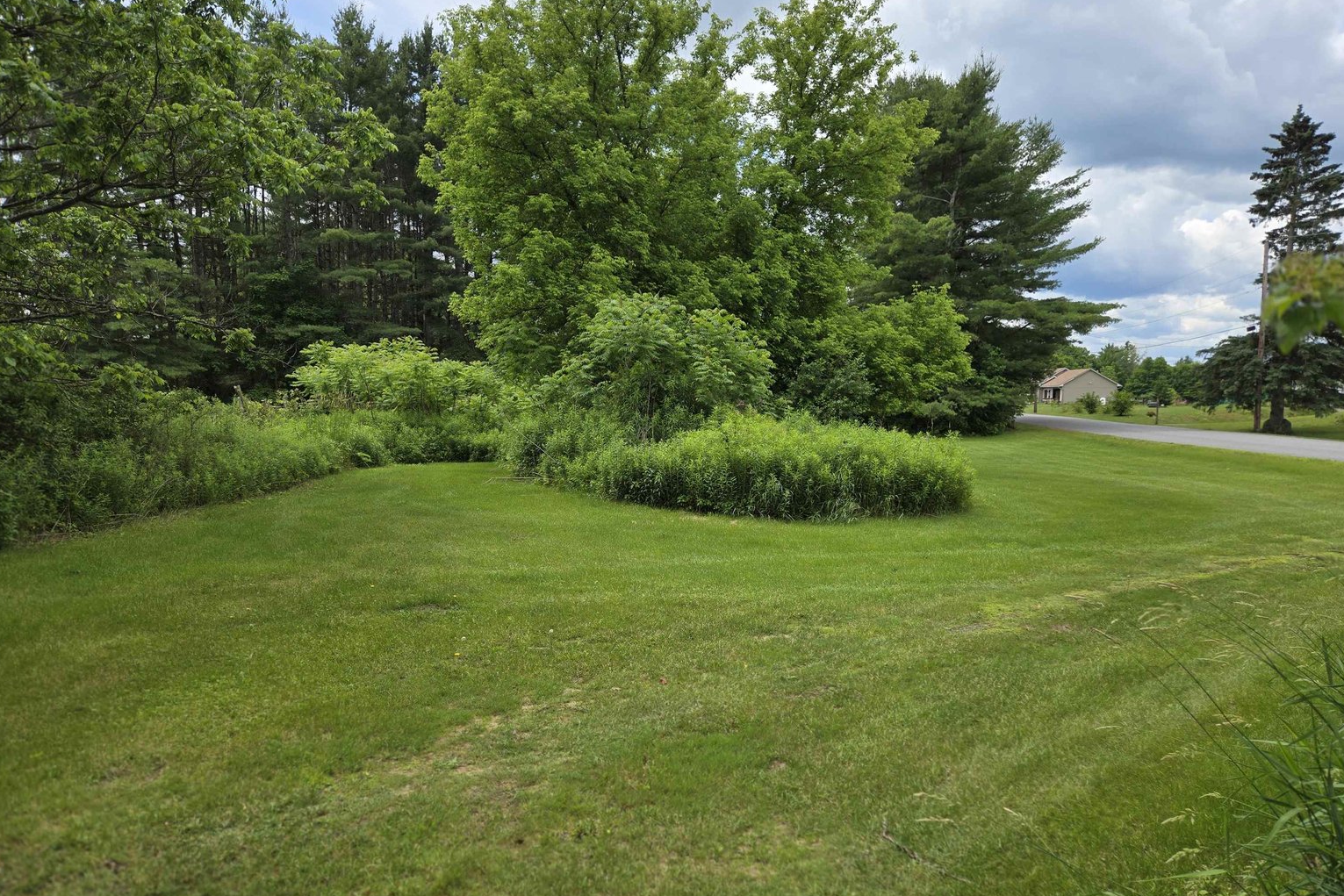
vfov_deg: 51.3
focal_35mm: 25
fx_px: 933
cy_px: 477
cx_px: 665
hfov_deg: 71.5
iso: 25
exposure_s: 1/1293
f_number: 1.8
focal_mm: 5.4
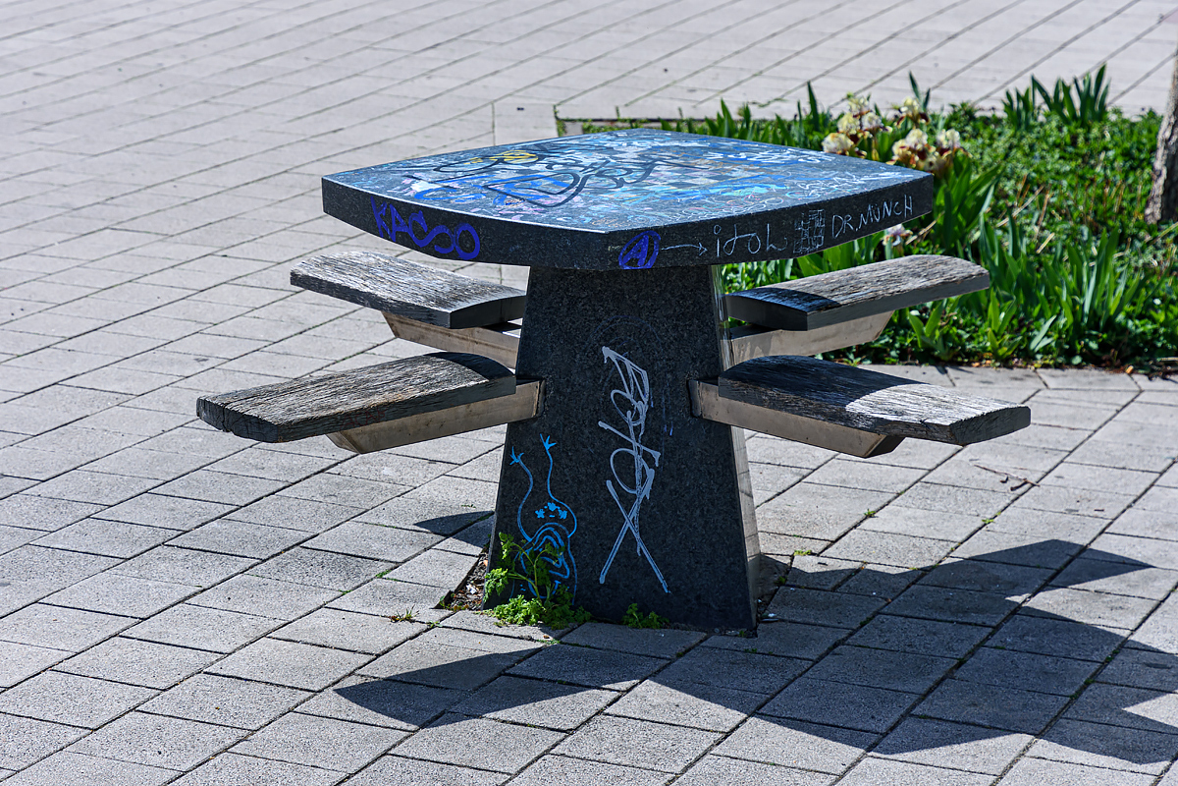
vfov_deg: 14.7
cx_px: 589
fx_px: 3043
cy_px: 393
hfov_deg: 21.9
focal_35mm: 93
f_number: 7.1
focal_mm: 62
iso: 140
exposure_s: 1/800
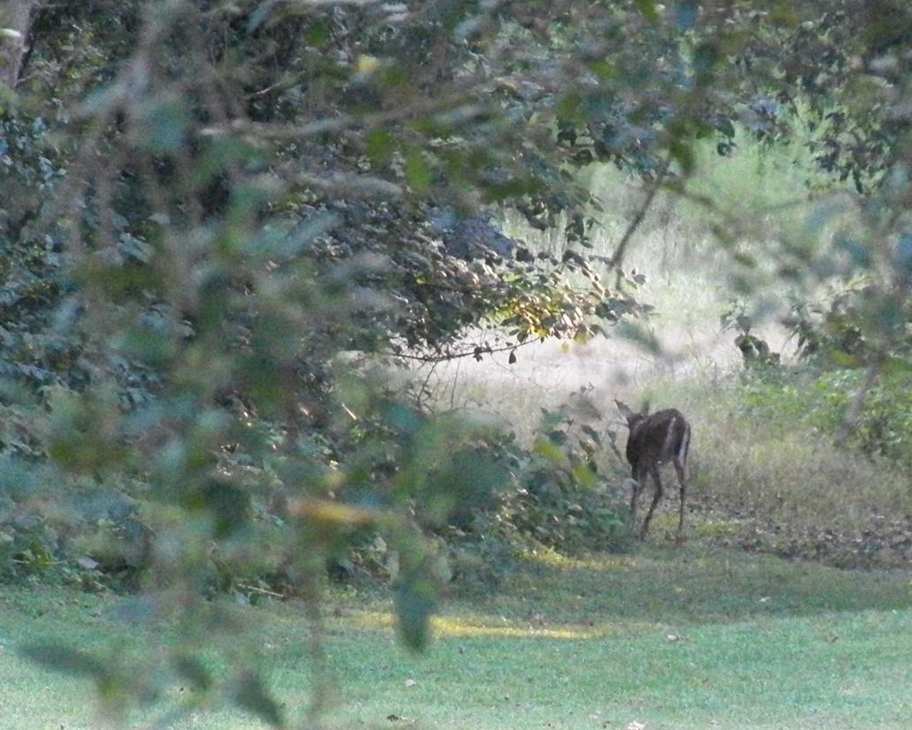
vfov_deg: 3.9
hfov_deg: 4.9
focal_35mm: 397
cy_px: 480
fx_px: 10718
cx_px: 702
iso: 1600
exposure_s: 1/250
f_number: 4
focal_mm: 36.7
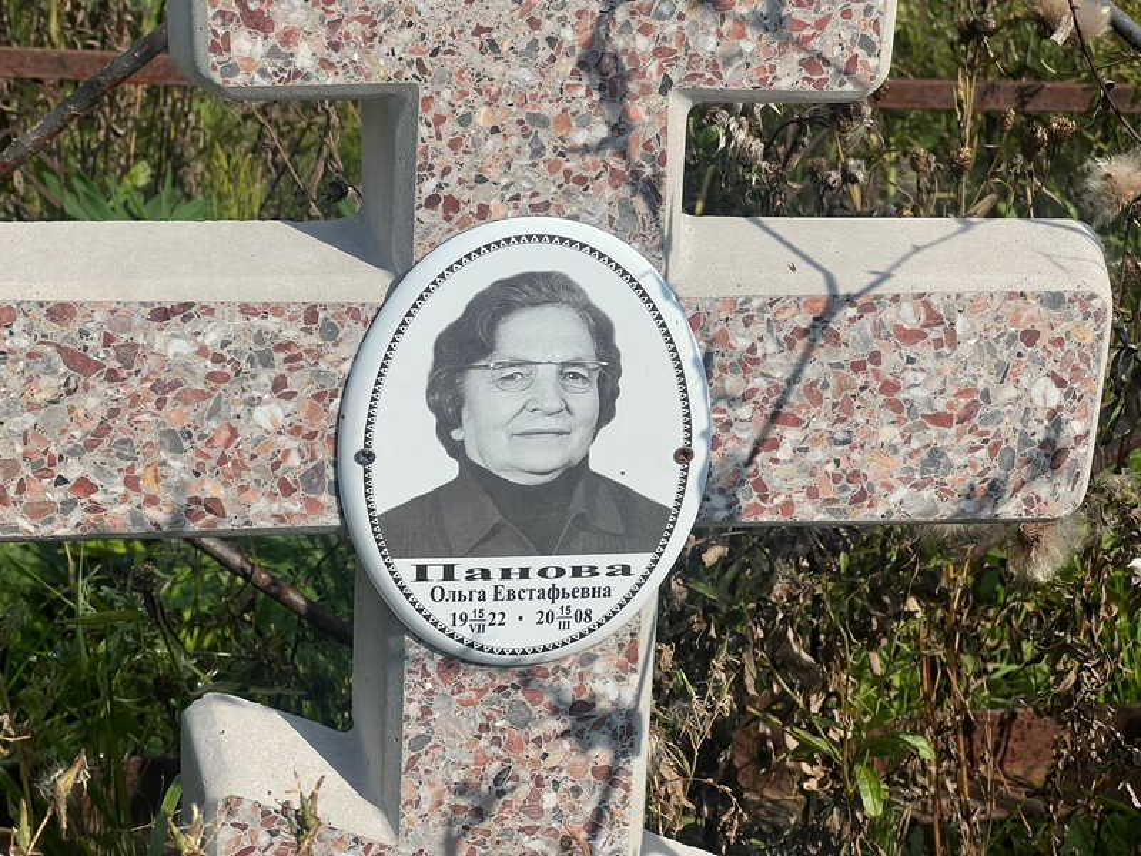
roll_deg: -2.4
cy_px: 428
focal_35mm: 77
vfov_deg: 19.1
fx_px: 2538
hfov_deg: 25.3
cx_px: 570
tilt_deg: -22.2
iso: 32
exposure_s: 1/1575
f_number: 2.8
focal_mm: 9
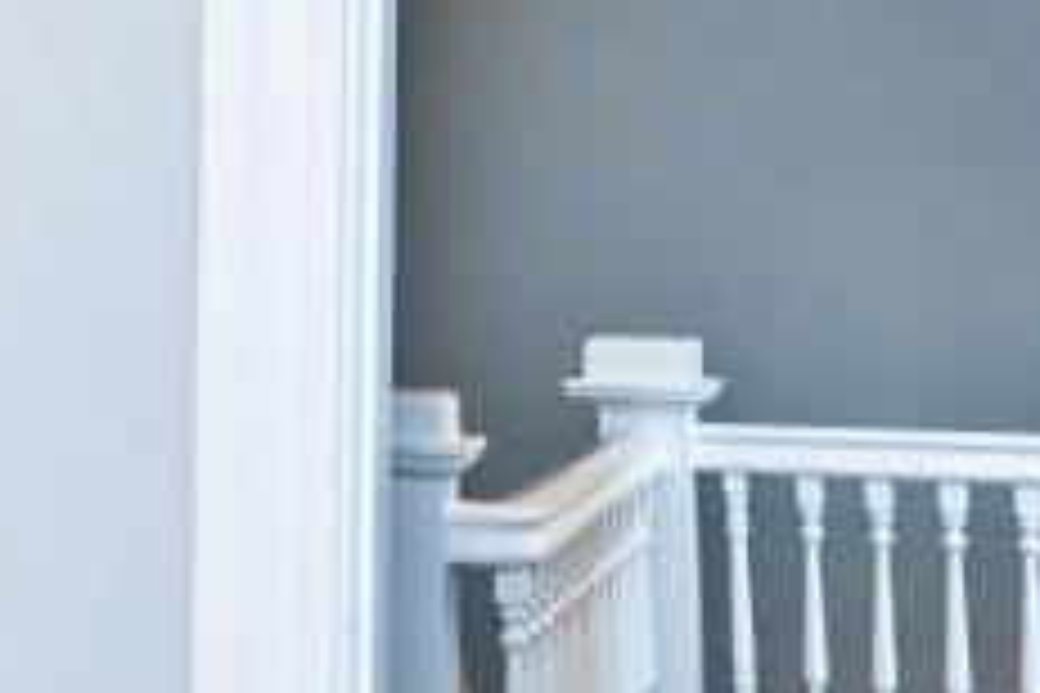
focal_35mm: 91
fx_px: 2629
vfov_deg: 14.9
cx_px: -1288
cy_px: 112
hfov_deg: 15.4
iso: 320
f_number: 4
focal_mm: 14
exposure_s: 1/60
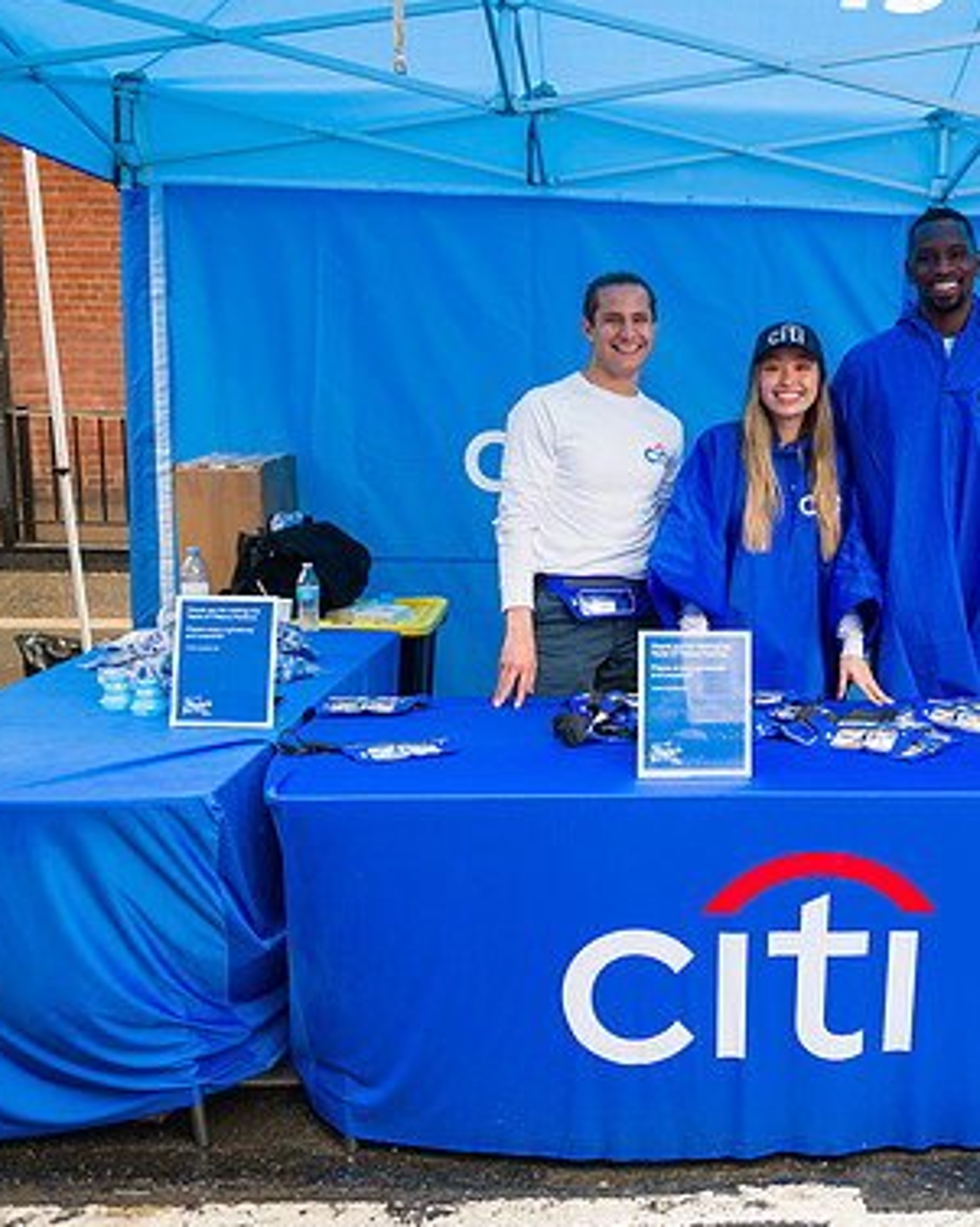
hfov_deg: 36.8
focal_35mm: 39
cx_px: 791
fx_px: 1416
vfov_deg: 46.9
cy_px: 615
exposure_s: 1/500
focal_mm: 27
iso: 400
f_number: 3.2
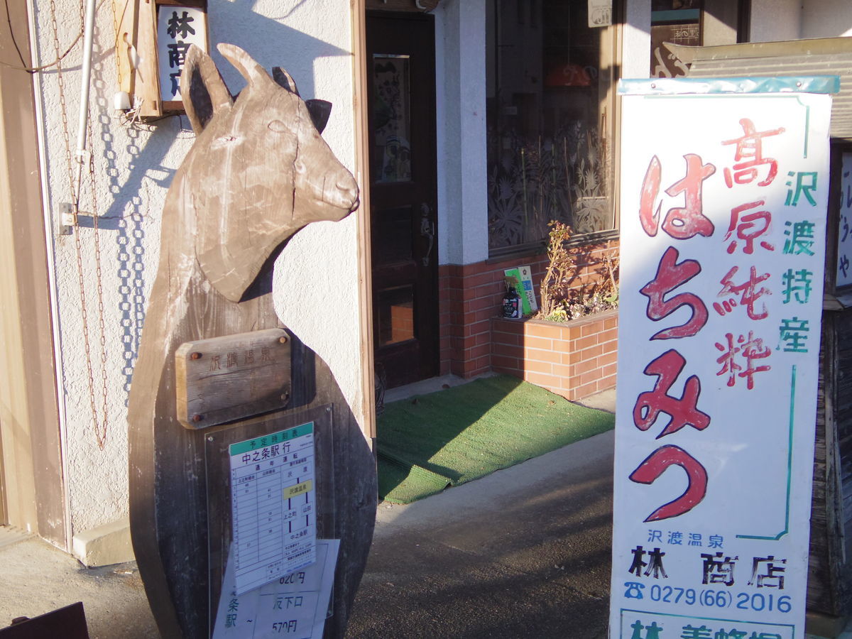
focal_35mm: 47
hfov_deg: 40.4
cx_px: 426
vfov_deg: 30.9
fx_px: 1157
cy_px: 320
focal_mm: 8.5
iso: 250
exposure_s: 1/2000
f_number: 1.9
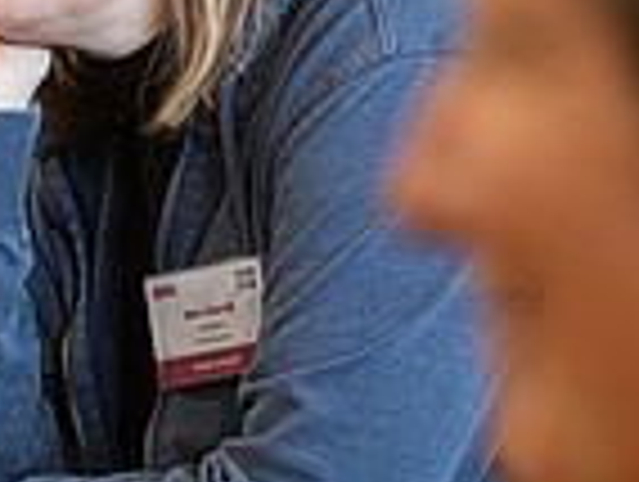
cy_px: -54
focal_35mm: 274
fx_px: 5067
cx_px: 32
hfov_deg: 7.2
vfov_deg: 5.4
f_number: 2.4
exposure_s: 1/125
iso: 800
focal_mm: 60
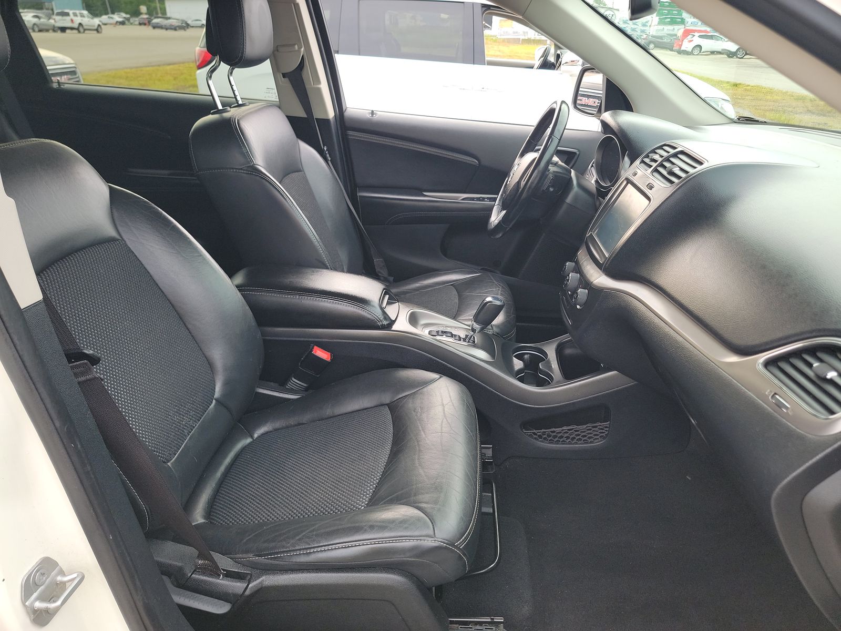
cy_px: 316
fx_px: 583
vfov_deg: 56.8
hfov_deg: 71.6
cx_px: 420
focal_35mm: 24
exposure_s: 1/59
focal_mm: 6.7
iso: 51
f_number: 1.8
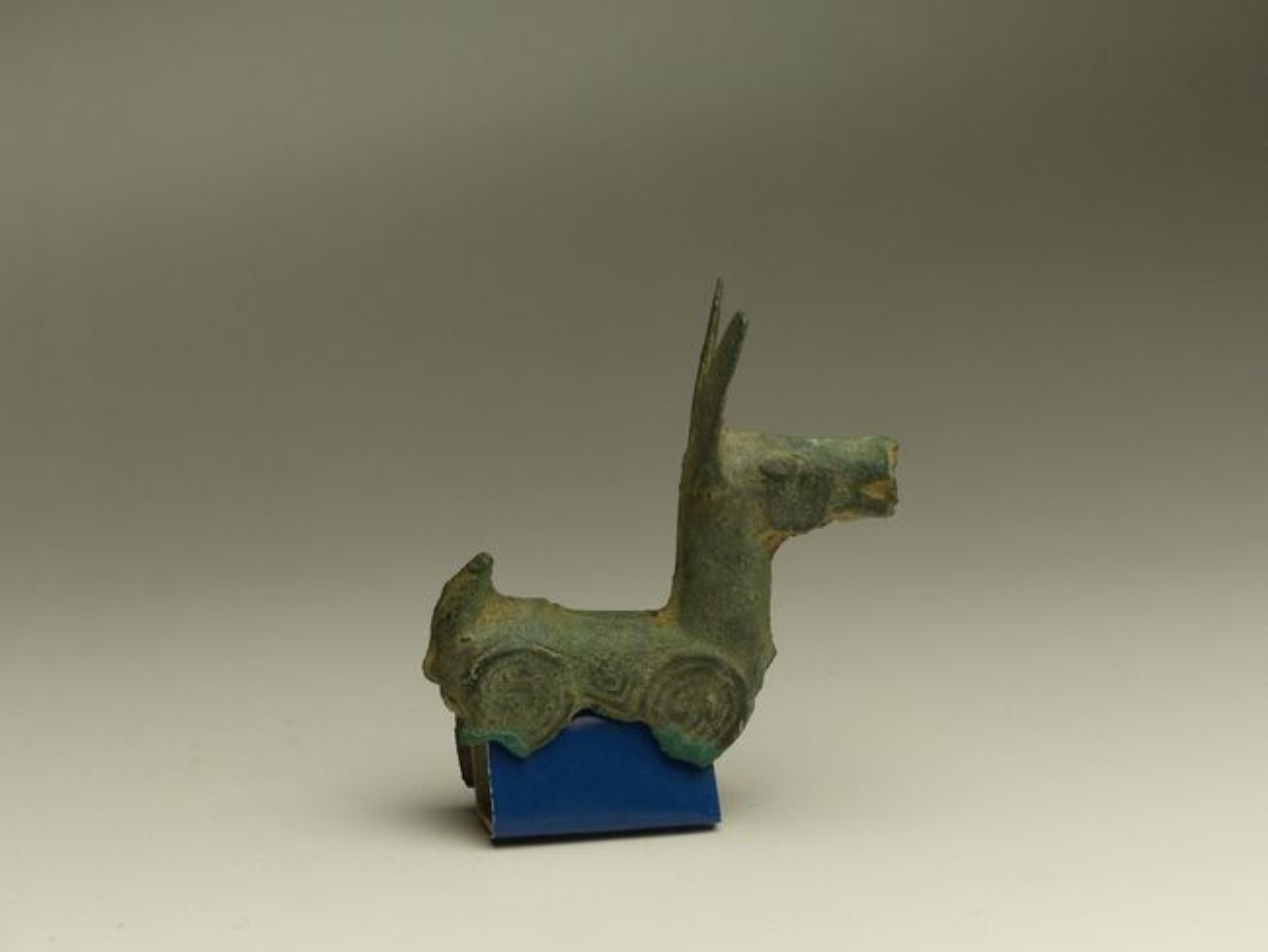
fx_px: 3261
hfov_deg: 22.0
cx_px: 634
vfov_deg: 16.6
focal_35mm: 89
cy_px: 476
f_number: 4
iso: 200
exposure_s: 1/100
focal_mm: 16
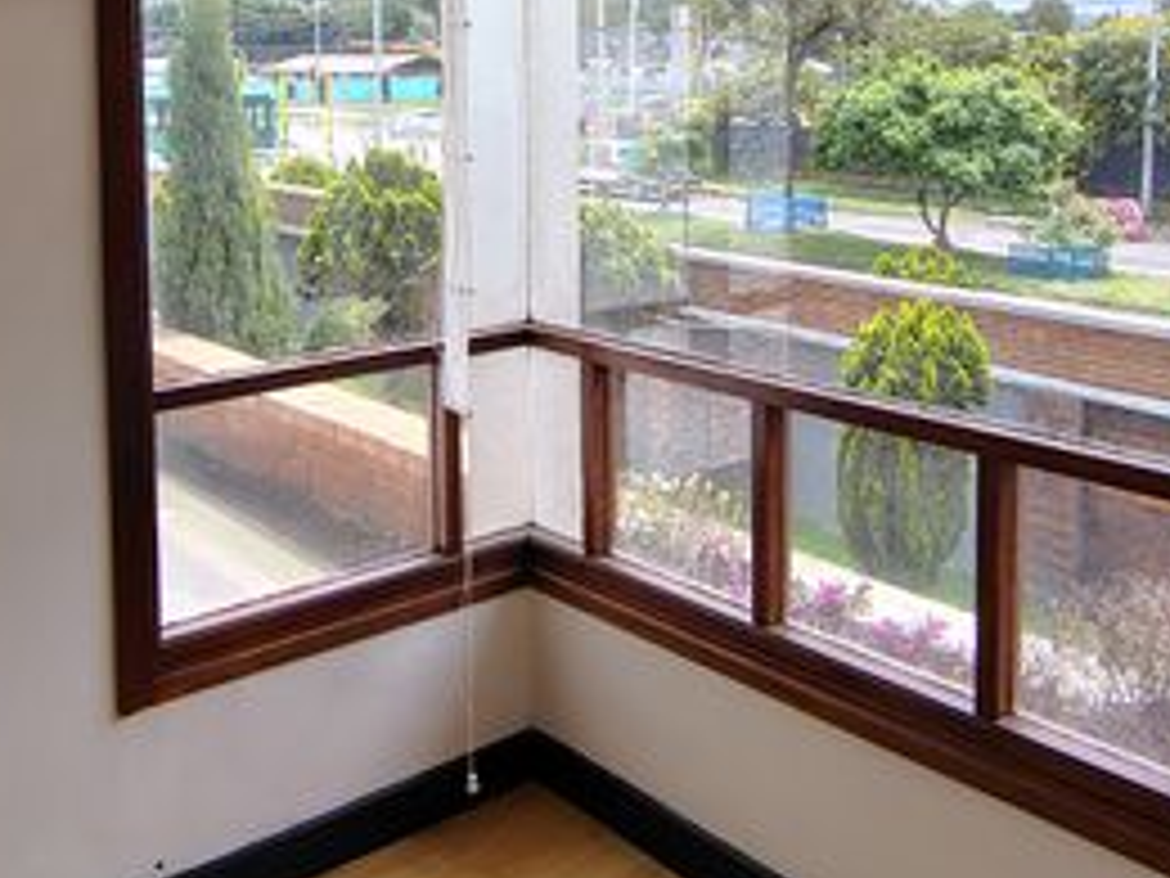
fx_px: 1386
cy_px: 144
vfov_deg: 33.8
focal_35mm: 41
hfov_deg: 45.8
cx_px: 574
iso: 100
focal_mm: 2.13
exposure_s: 1/262
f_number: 2.2
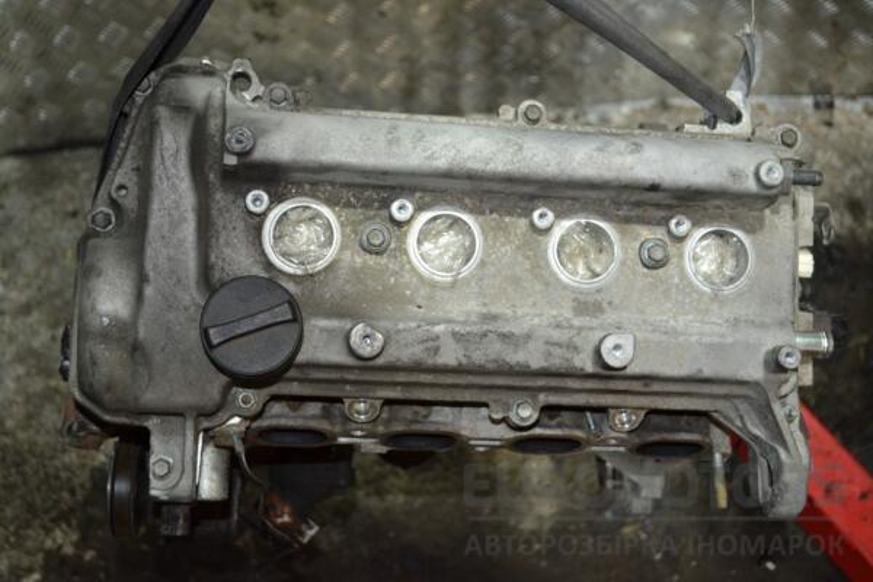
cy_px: 291
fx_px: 1164
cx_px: 436
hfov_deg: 41.1
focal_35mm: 48
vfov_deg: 28.1
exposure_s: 1/60
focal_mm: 32
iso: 1800
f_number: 4.8
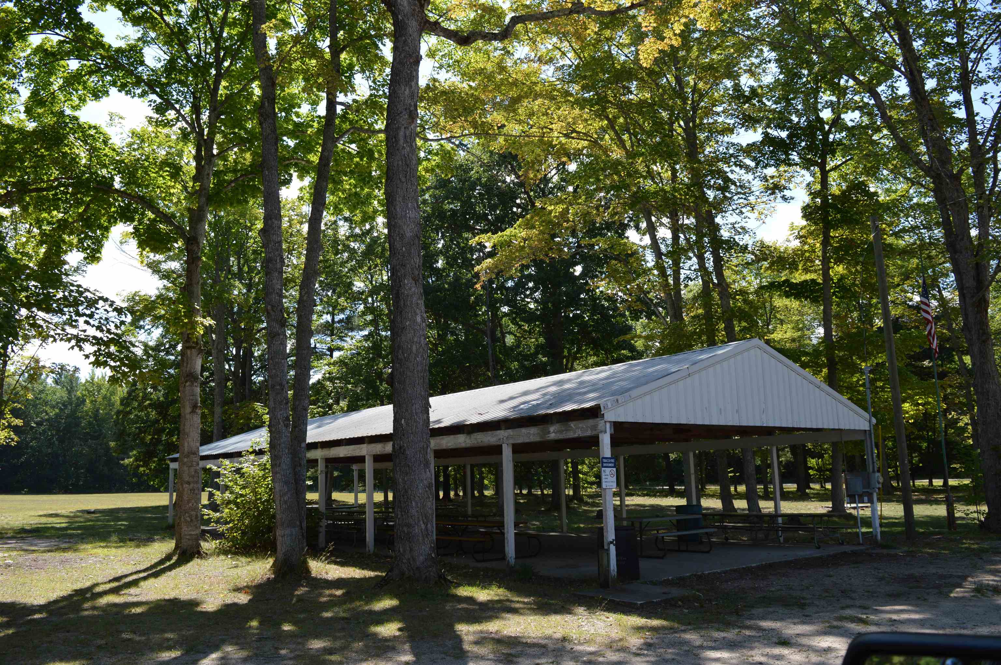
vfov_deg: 47.8
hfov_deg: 67.4
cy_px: 332
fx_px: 750
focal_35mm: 27
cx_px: 500
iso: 100
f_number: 7.1
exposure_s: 1/200
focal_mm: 18
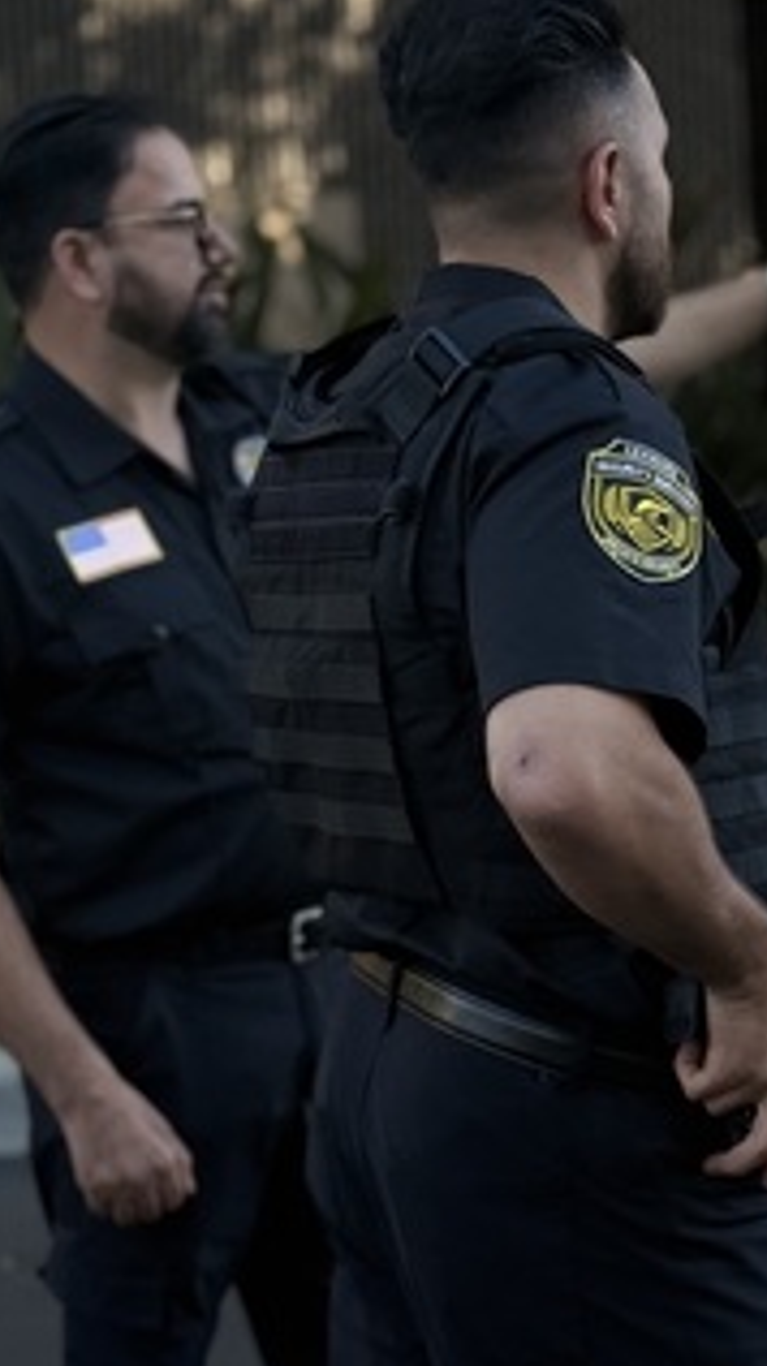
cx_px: 599
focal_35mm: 99
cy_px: 728
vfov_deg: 21.6
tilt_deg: -5.8
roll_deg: +0.7
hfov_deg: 12.2
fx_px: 3584
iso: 100
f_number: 1.78
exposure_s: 1/719
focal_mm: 6.76
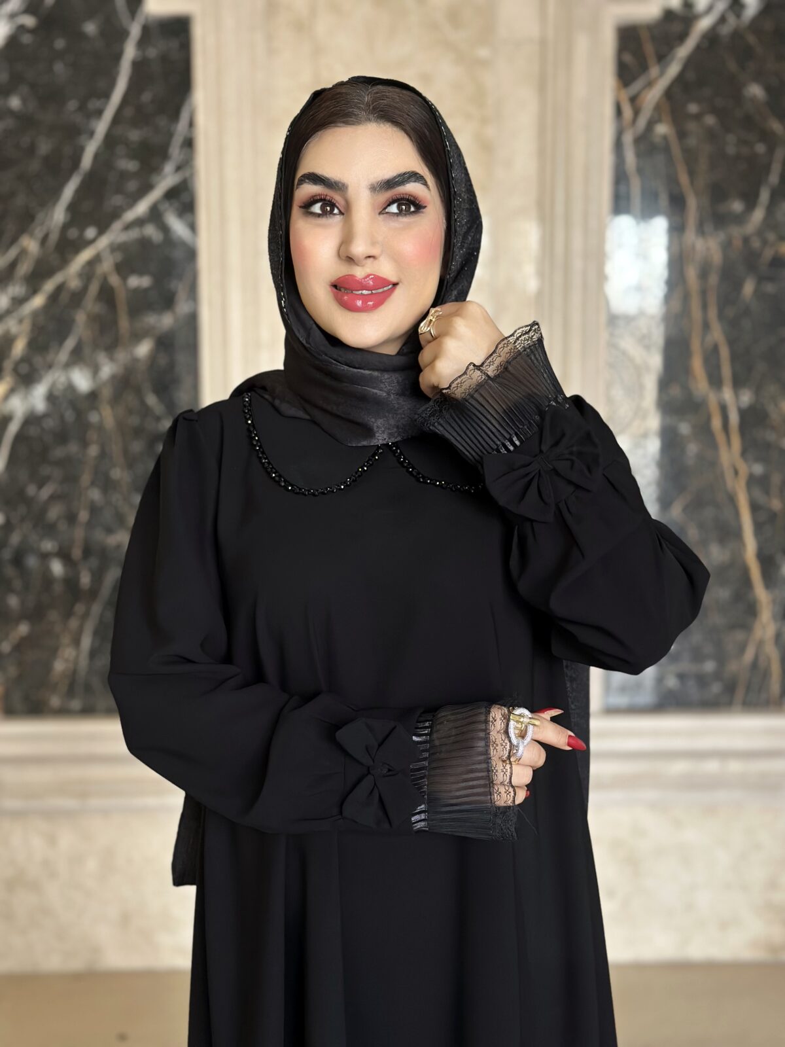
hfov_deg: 30.3
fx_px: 1451
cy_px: 524
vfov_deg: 39.7
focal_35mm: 48
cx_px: 392
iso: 250
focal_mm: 6.86
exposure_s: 1/60
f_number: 1.78
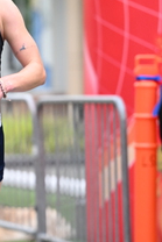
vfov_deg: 6.5
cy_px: 87
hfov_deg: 4.3
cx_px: -32
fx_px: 2136
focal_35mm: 317
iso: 1600
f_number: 2.8
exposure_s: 1/1000
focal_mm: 120
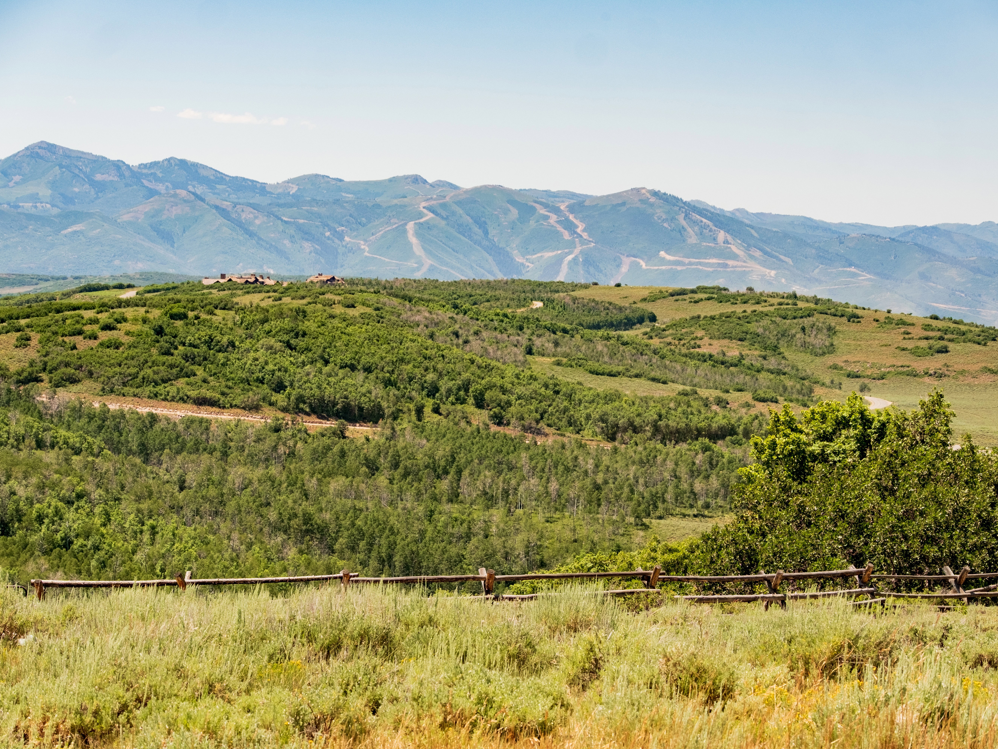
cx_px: 539
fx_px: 2624
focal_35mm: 91
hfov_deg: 21.5
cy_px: 375
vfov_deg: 16.2
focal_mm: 55.8
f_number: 5.6
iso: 200
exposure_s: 1/1250
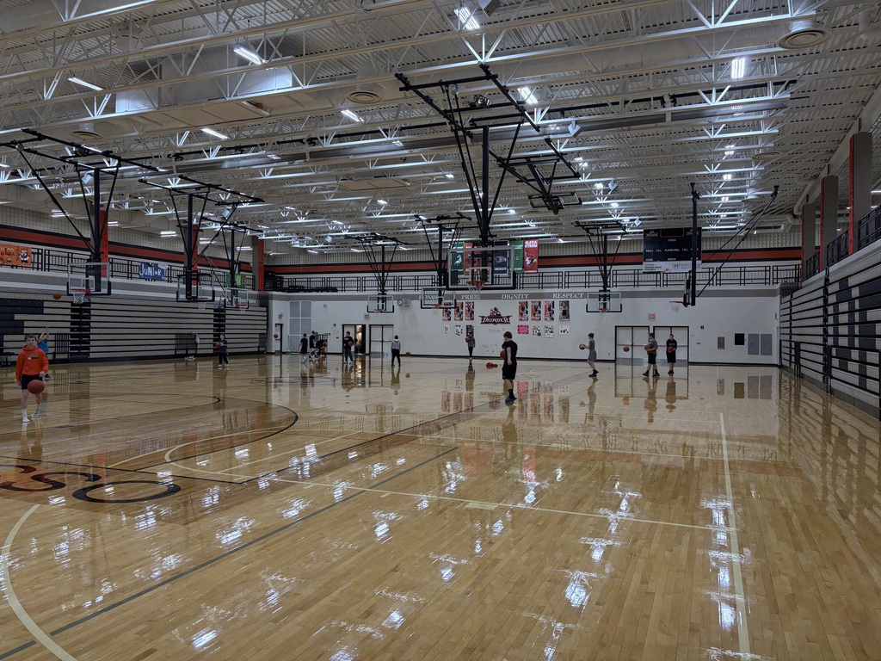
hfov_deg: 67.3
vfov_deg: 53.1
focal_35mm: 26
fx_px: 662
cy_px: 330
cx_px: 440
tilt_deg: +0.3
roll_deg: -0.3
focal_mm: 5.96
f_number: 1.6
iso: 125
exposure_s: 1/169
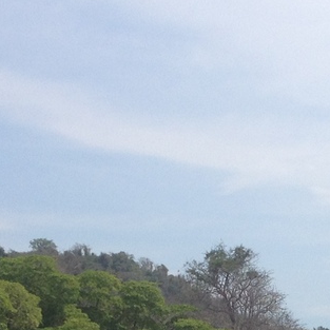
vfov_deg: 10.8
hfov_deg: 11.0
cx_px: 316
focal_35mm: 158
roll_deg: +0.9
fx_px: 1704
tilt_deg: -3.4
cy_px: 446
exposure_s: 1/2632
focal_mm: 4.28
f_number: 2.4
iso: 50
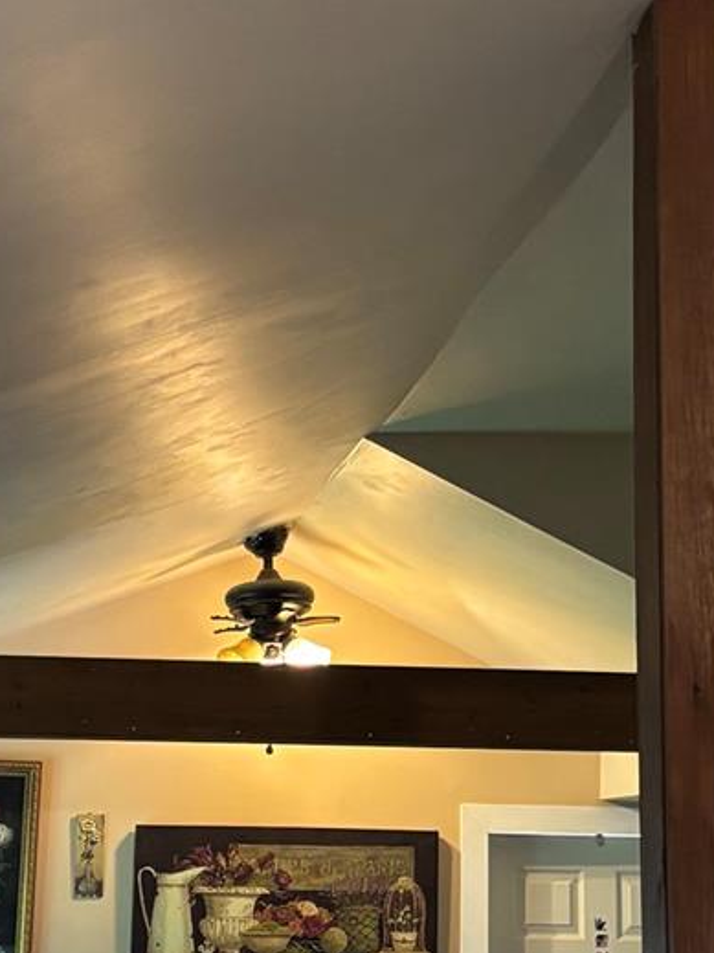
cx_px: 330
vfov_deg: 25.3
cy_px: 584
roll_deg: -2.0
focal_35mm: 77
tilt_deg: +8.2
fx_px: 2119
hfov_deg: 19.1
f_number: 1.6
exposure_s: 1/40
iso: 500
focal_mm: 5.96
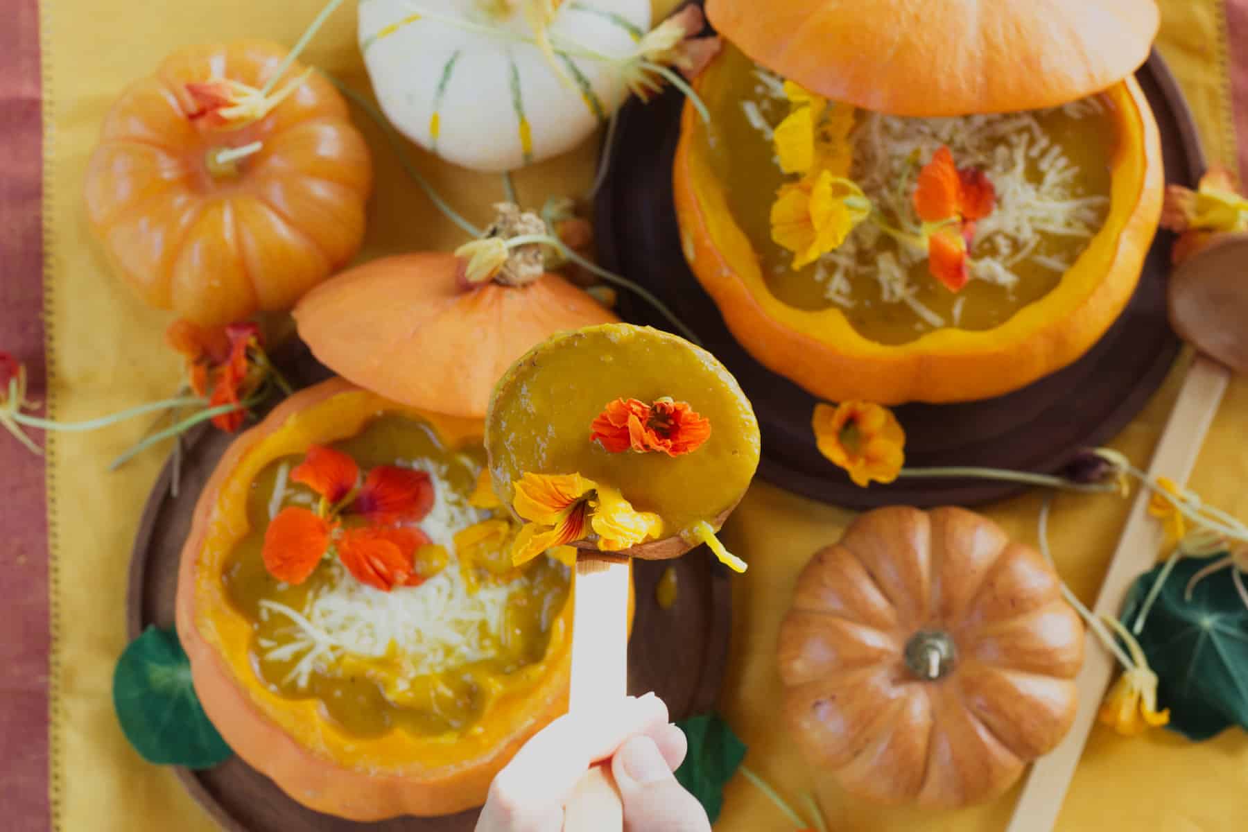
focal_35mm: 75
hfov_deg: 27.0
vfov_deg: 18.2
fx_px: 2600
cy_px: 416
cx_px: 624
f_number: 5
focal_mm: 50
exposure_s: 1/125
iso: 400
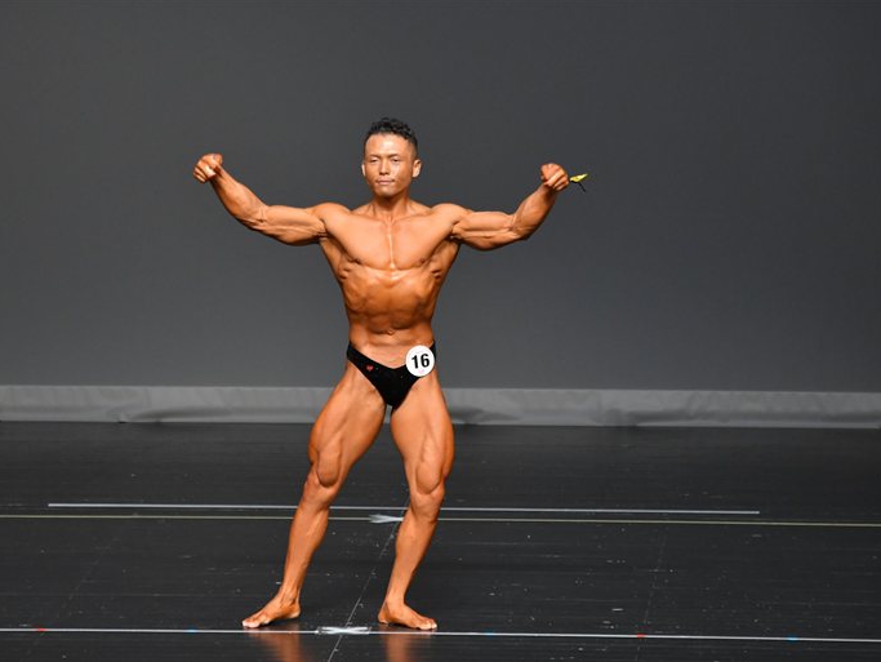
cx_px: 394
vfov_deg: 4.6
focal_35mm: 327
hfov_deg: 6.1
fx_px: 8327
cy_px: 332
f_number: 5.6
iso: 2500
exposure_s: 1/400
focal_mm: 200
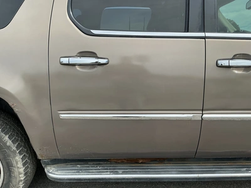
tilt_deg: -10.5
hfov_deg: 63.4
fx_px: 203
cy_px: 94
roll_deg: -1.6
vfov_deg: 49.7
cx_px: 126
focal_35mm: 28
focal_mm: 3
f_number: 1.8
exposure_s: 1/759
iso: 25
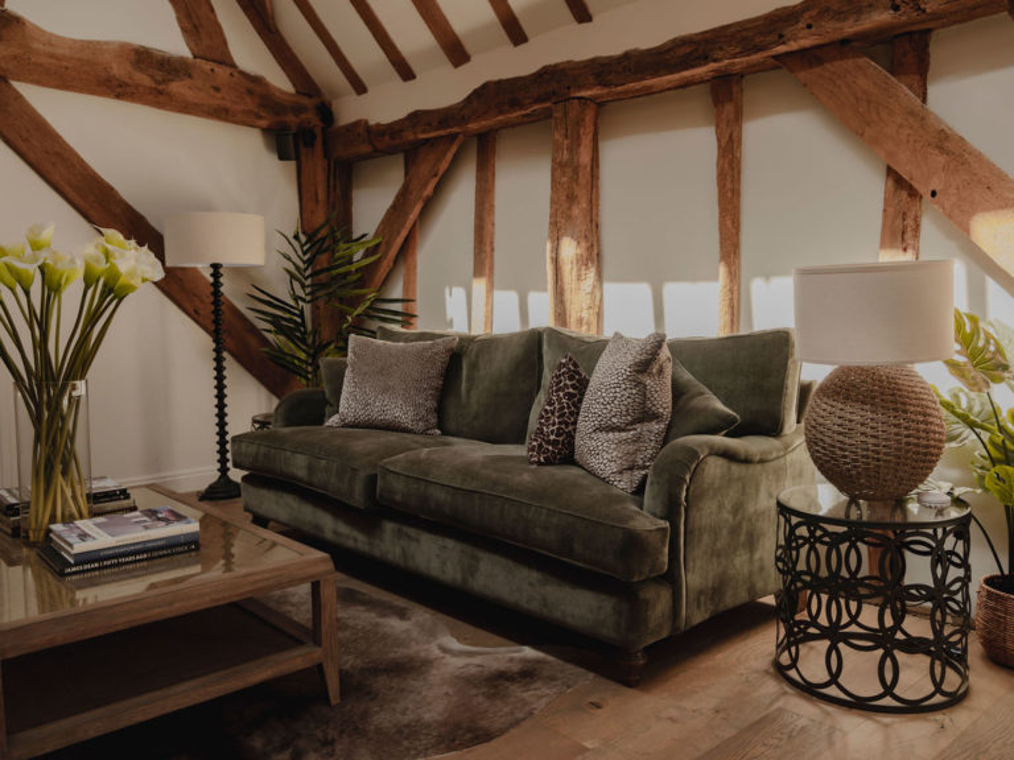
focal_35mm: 29
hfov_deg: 62.2
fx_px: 840
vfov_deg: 48.7
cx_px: 524
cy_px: 369
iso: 1000
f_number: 6.4
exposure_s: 1/160
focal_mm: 33.8
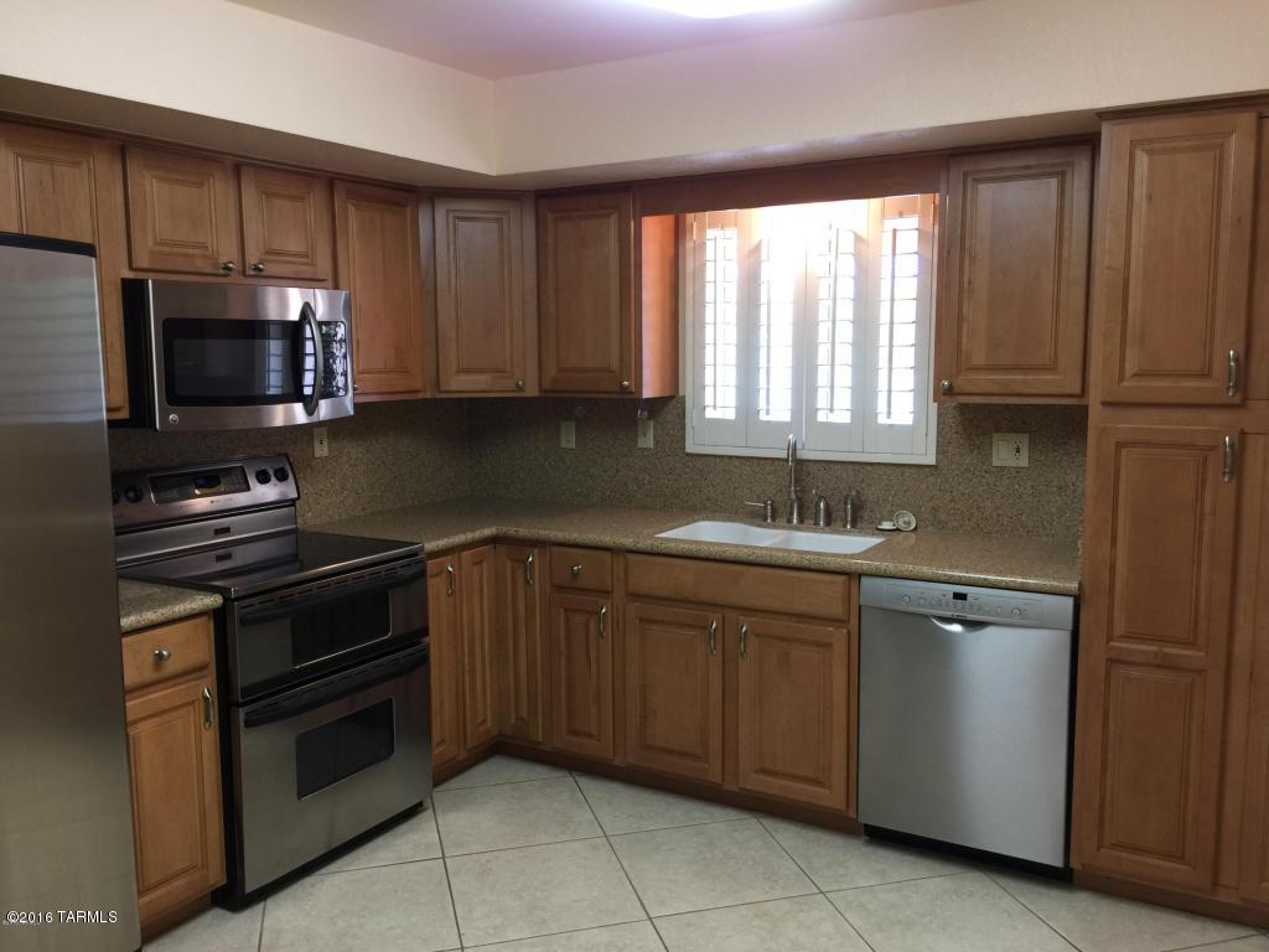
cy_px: 476
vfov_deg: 48.2
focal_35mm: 29
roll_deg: +0.1
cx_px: 634
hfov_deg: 61.7
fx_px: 1063
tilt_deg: -7.3
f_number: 2.2
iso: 32
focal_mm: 4.15
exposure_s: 1/15
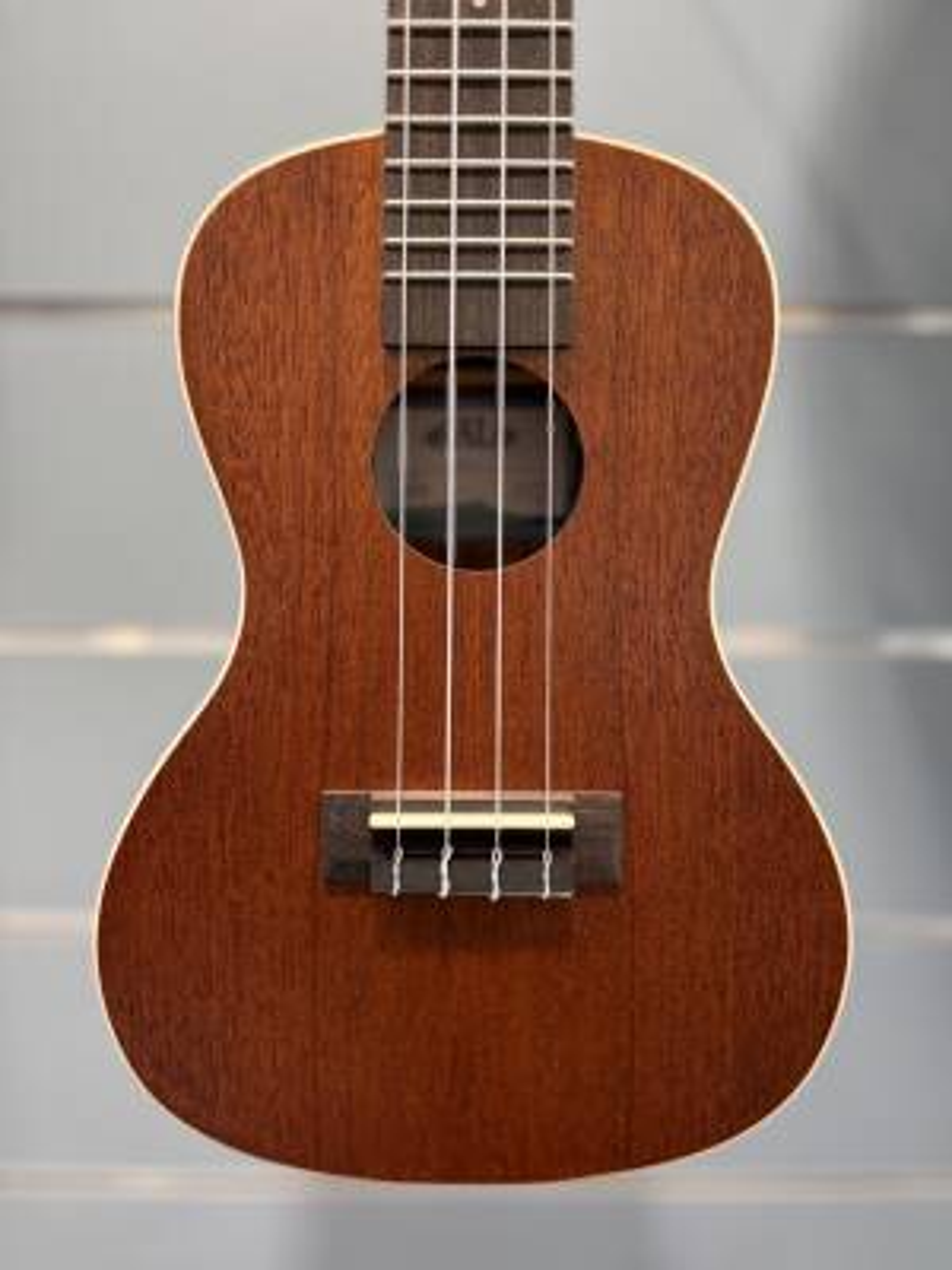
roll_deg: -0.1
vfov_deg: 67.3
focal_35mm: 26
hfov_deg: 53.1
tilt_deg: -11.8
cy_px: 635
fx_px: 953
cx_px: 476
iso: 100
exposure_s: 1/60
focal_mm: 5.96
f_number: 1.6
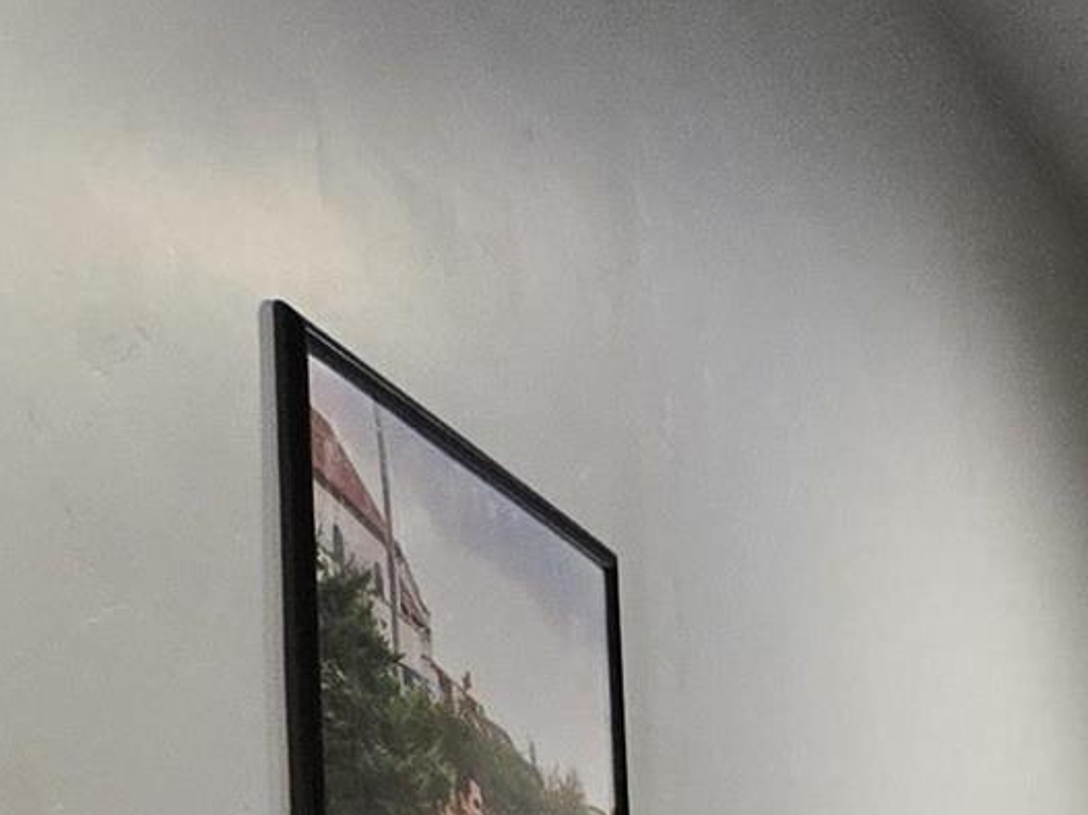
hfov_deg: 11.7
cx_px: 2690
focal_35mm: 134
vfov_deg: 9.9
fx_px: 4211
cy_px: 1847
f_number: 1.8
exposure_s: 1/120
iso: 500
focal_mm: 5.4
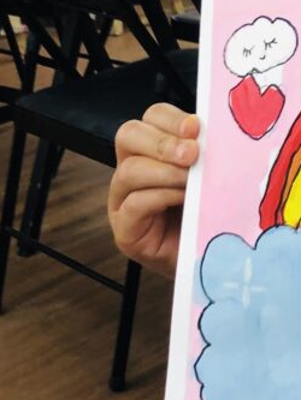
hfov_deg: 12.2
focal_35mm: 112
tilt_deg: -10.5
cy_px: 17
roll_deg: -0.4
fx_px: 1298
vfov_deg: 17.2
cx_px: 536
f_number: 1.8
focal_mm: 4
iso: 25
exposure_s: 1/50
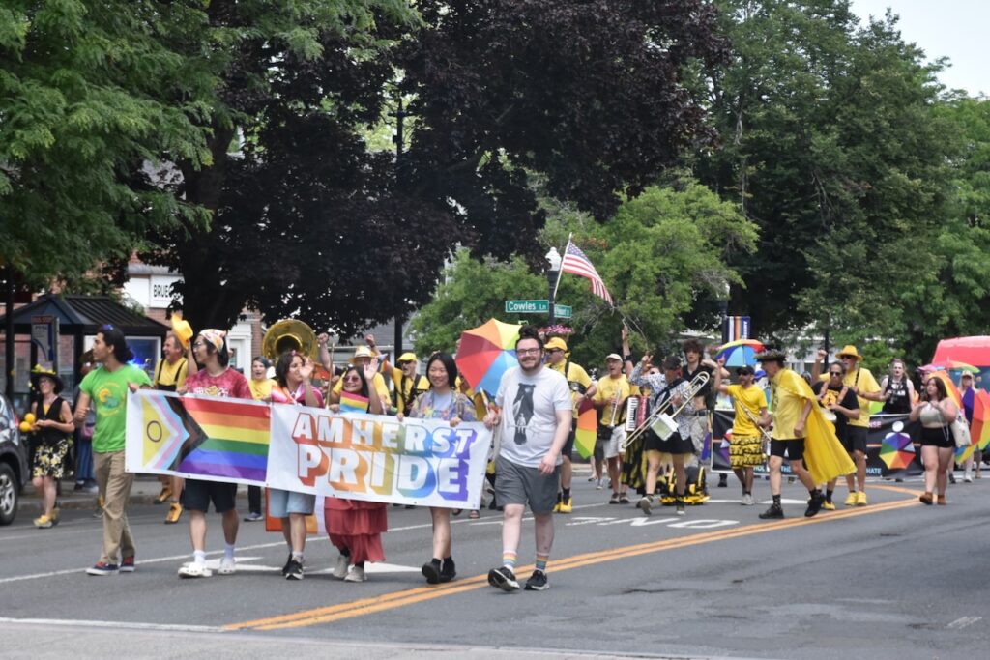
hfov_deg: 21.9
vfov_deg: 14.7
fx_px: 2558
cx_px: 495
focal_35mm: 93
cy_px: 330
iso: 560
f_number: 8
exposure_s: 1/500
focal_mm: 62
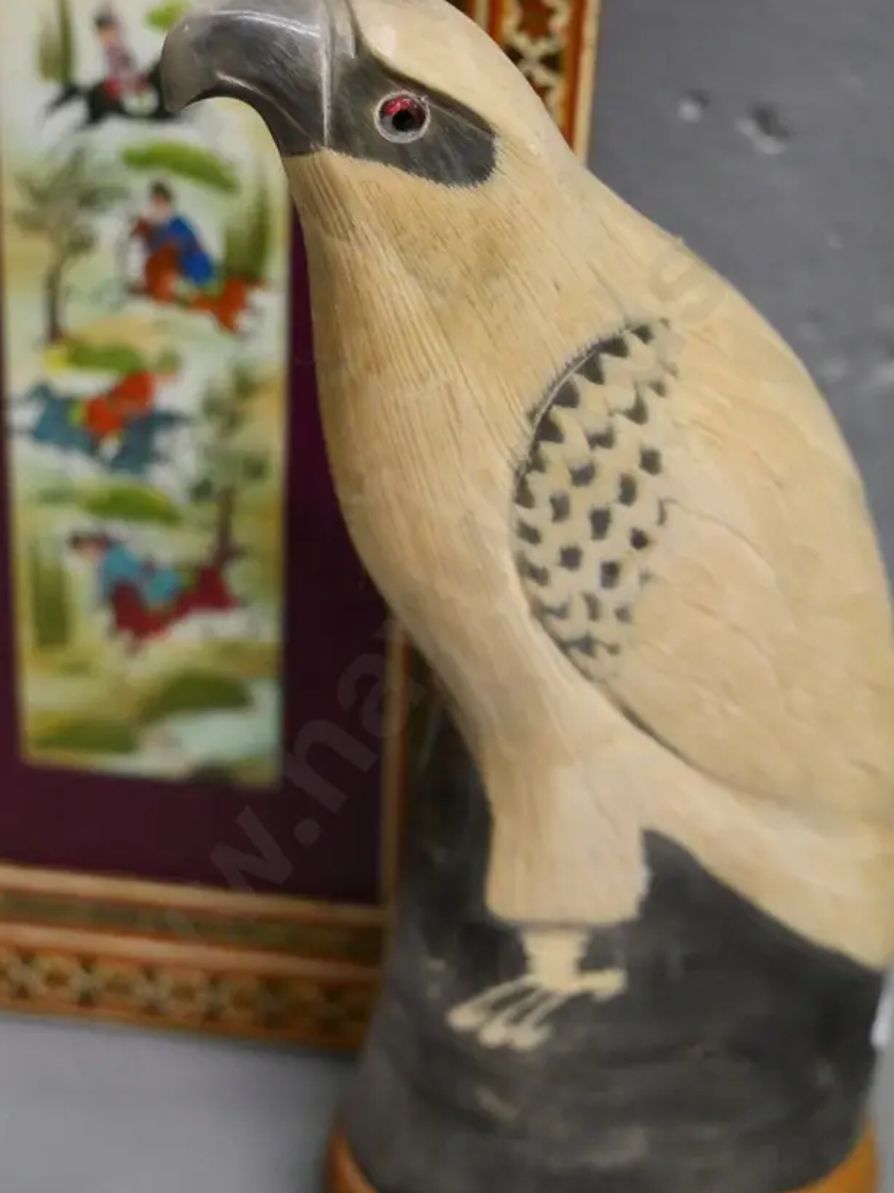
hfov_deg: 26.5
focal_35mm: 55
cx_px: 507
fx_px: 1894
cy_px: 519
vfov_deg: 34.9
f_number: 4.5
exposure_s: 1/250
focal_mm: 22
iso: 3200
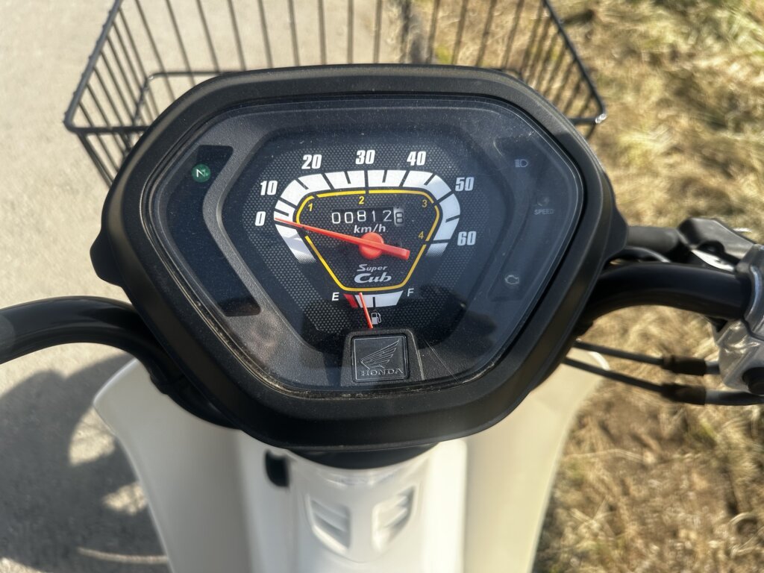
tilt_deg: -48.9
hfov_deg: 71.6
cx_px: 382
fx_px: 530
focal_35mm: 24
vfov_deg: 56.8
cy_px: 286
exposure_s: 1/1949
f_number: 1.78
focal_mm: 6.86
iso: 80
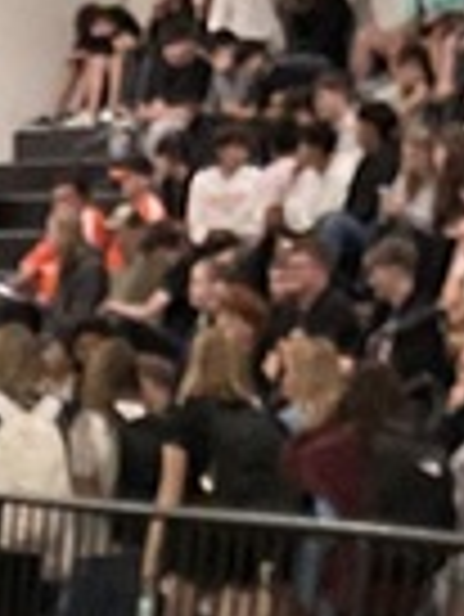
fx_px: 3872
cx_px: -365
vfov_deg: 8.0
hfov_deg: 6.7
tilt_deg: -19.5
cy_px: 1776
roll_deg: -5.2
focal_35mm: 217
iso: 64
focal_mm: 3
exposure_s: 1/60
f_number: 1.8
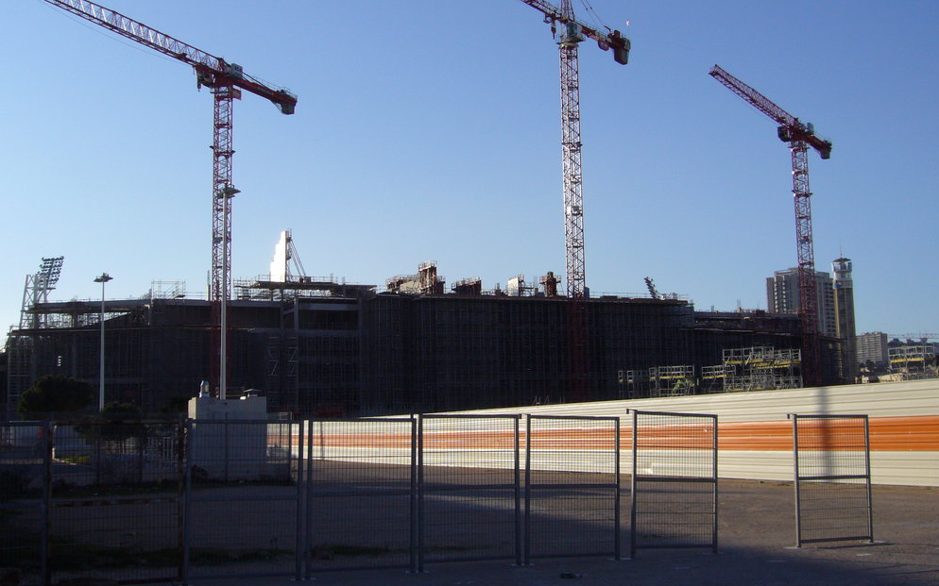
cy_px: 252
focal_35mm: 48
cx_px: 471
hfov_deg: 41.8
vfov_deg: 26.8
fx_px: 1228
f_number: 6.3
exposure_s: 1/500
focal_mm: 7.5
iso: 80
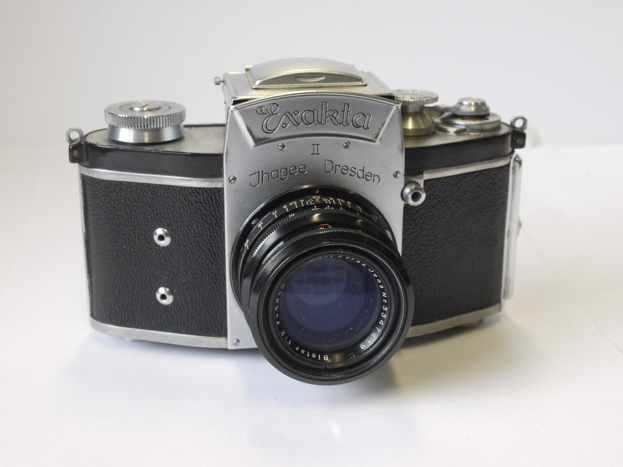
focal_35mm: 60
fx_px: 1080
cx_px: 312
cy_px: 234
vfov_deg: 24.4
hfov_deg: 32.2
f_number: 8
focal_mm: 30
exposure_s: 1/40
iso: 400
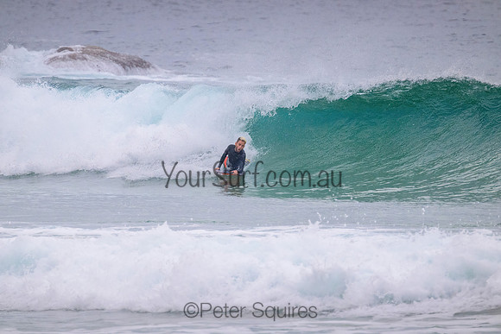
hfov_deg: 2.6
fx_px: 11135
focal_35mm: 800
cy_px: 167
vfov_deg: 1.7
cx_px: 250
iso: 3600
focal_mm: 800
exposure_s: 1/1250
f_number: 11
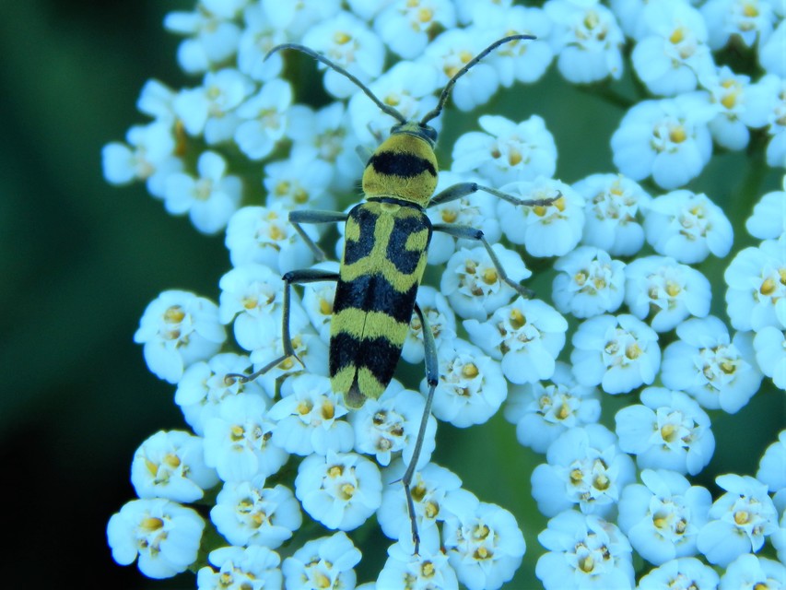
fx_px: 4133
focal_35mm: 182
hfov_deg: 10.9
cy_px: 295
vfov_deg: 8.2
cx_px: 393
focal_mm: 32.8
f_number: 5.3
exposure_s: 1/100
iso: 125
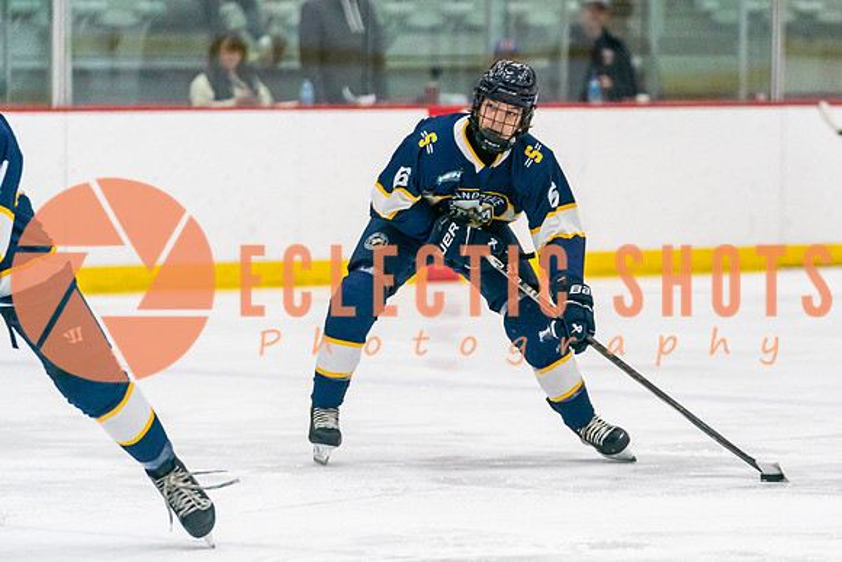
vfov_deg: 5.1
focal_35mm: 269
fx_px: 6296
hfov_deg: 7.6
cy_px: 380
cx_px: 563
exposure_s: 1/1600
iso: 4000
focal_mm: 148
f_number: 2.8
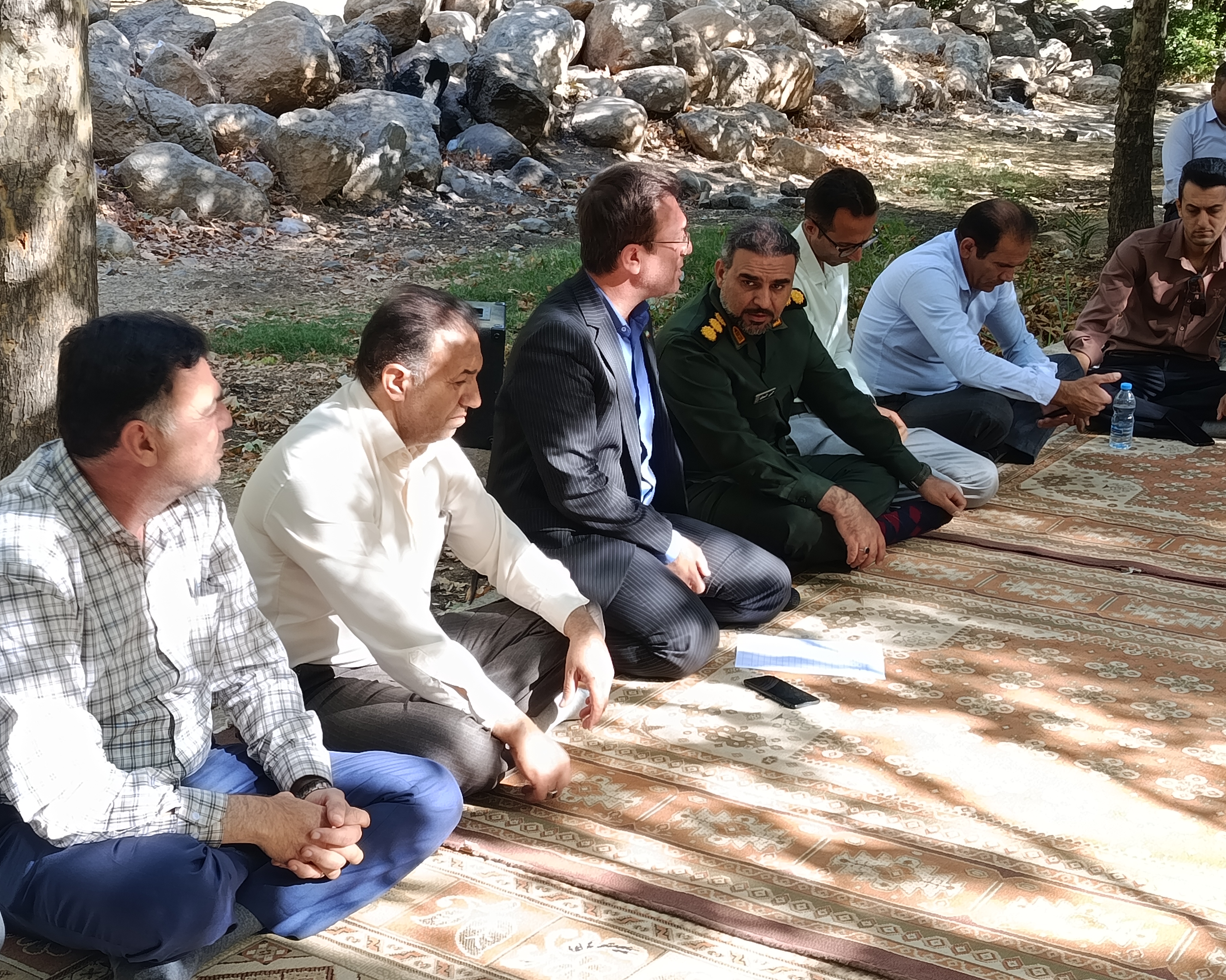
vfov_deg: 29.7
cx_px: 593
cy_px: 491
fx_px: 1851
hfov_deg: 36.7
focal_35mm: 51
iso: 112
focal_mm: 5.24
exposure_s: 1/100
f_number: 1.7
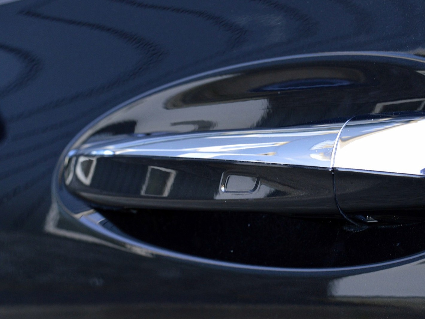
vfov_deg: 22.3
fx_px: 810
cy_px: 159
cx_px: 243
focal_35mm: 66
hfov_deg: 29.3
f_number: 8
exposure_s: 1/60
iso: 500
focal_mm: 40
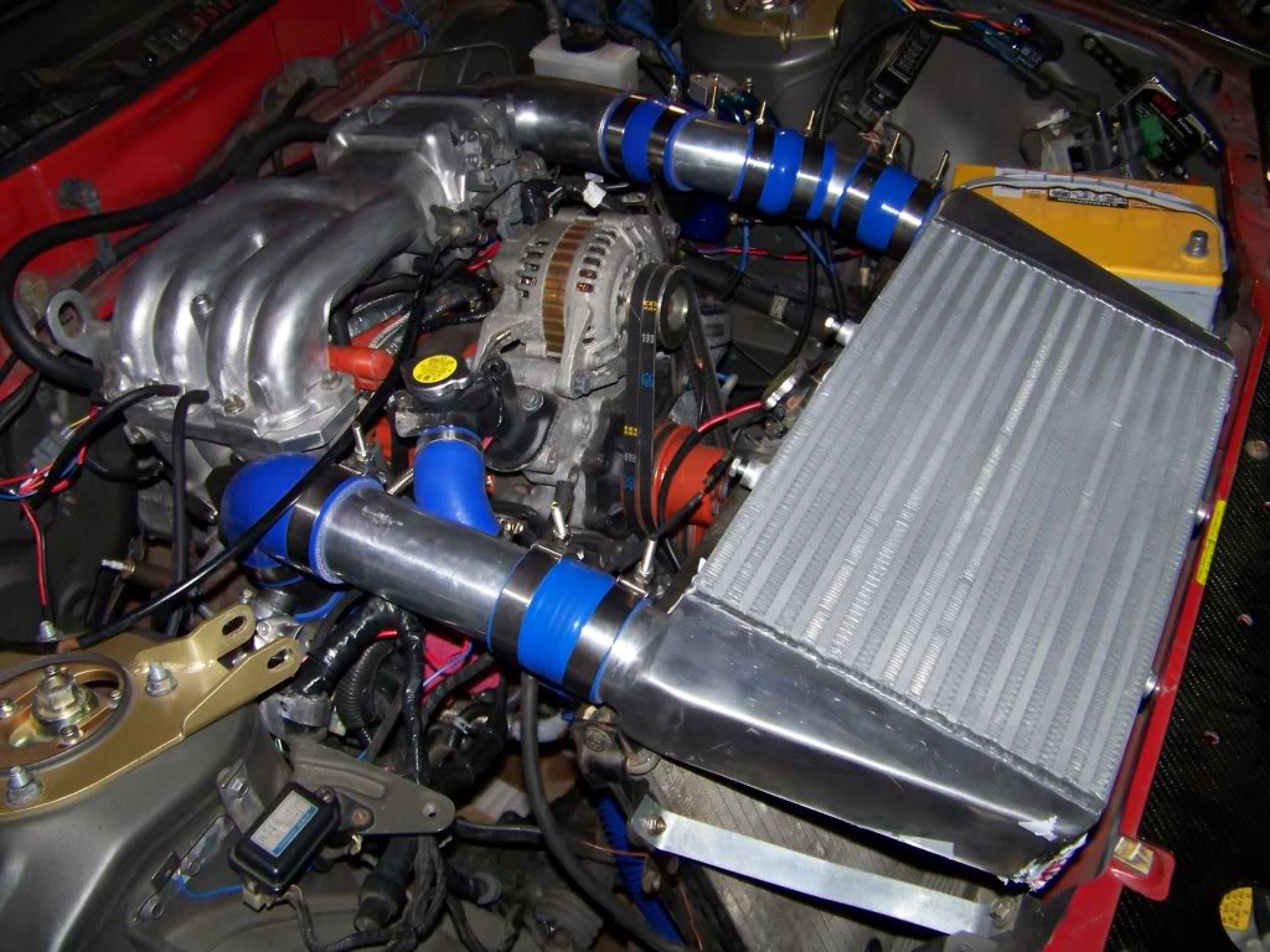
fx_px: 1321
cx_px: 635
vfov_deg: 39.7
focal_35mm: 36
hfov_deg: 51.4
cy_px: 476
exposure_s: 1/30
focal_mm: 5.85
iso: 200
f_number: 2.8
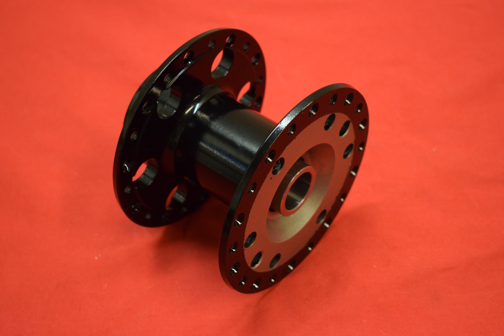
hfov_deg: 29.9
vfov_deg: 20.2
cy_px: 168
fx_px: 945
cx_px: 252
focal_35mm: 68
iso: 2500
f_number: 5
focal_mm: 45
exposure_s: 1/125
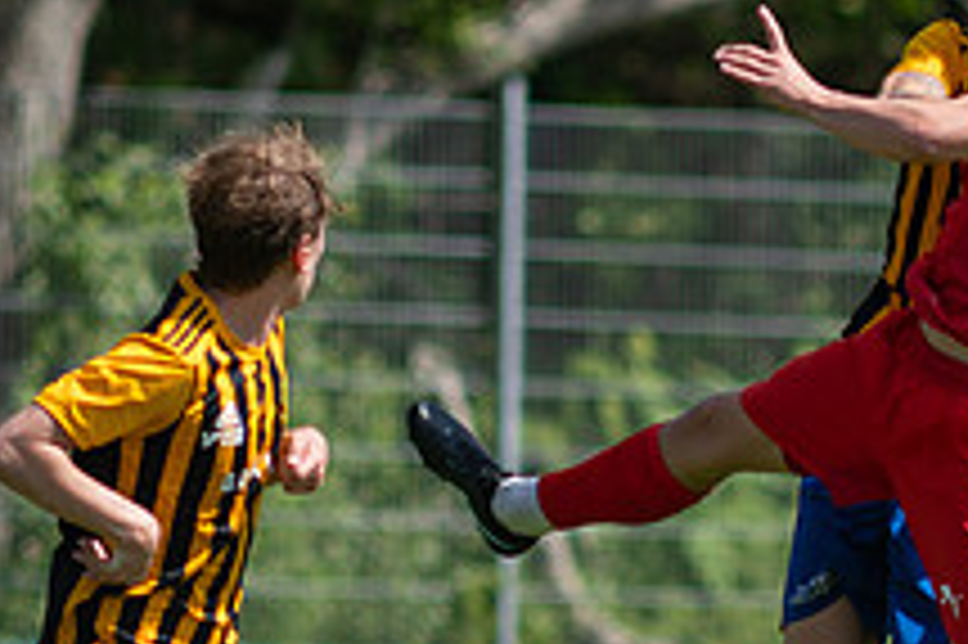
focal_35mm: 1619
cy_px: 322
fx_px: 43499
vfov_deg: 0.8
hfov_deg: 1.3
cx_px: 1292
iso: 100
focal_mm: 300
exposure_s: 1/1600
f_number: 3.2
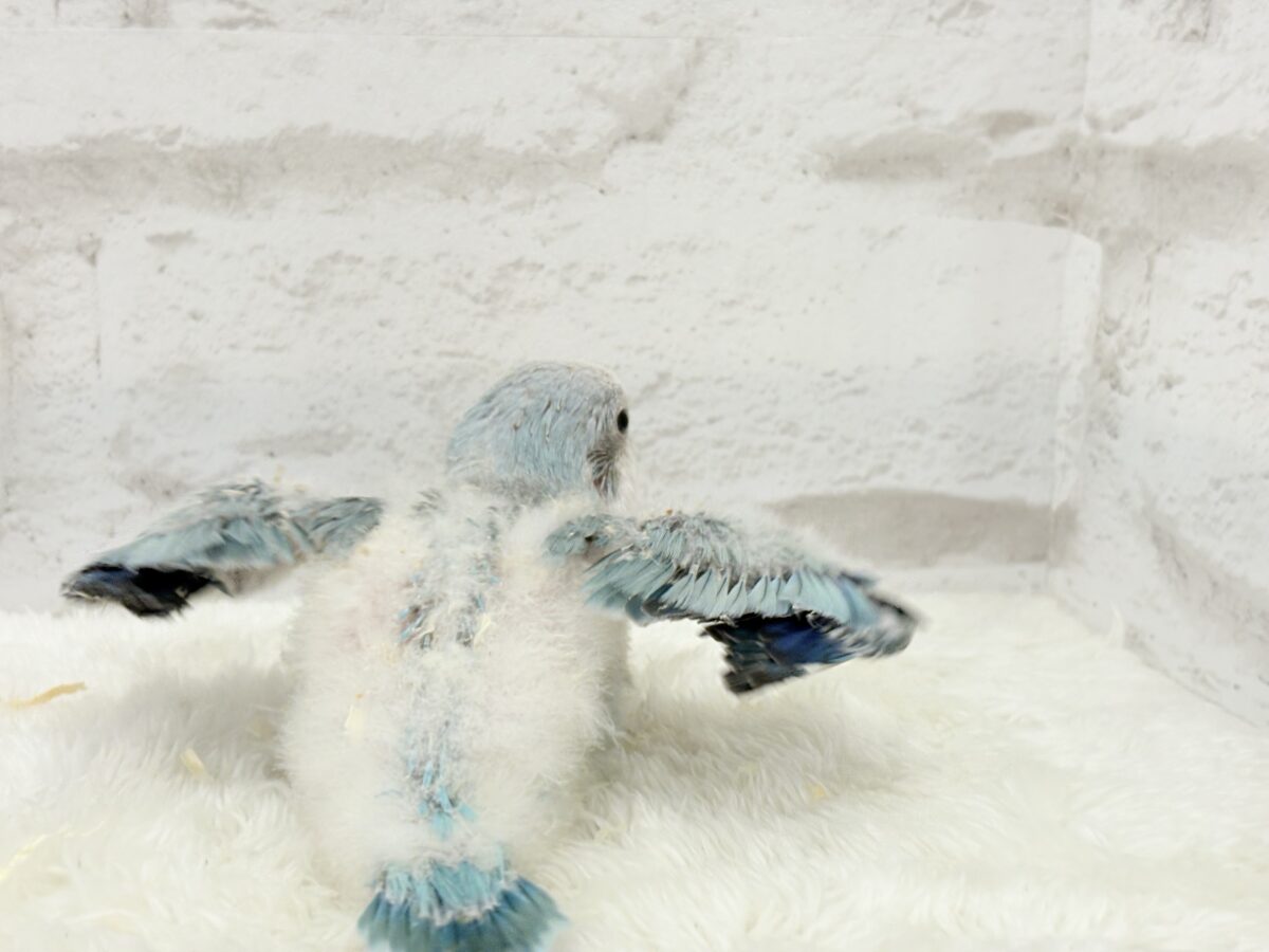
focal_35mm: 52
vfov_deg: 28.0
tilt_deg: -14.3
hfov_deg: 36.8
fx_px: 1906
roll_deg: +1.6
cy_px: 476
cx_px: 634
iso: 50
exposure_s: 1/100
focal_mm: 5.96
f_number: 1.6
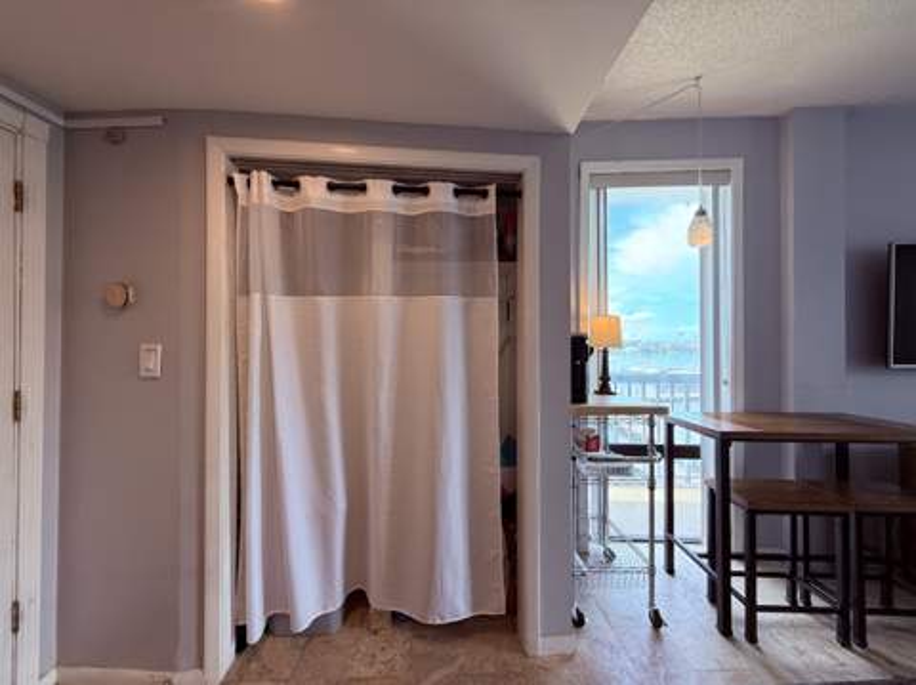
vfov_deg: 85.6
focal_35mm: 14
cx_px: 458
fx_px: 370
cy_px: 342
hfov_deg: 102.1
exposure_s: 1/125
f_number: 2.2
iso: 64
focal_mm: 2.22
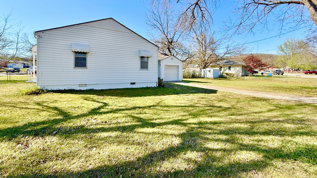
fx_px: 135
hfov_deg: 99.3
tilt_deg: +0.5
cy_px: 72
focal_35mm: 16
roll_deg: -0.2
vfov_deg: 66.5
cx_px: 154
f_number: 2.2
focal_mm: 2.22
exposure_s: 1/1087
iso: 50
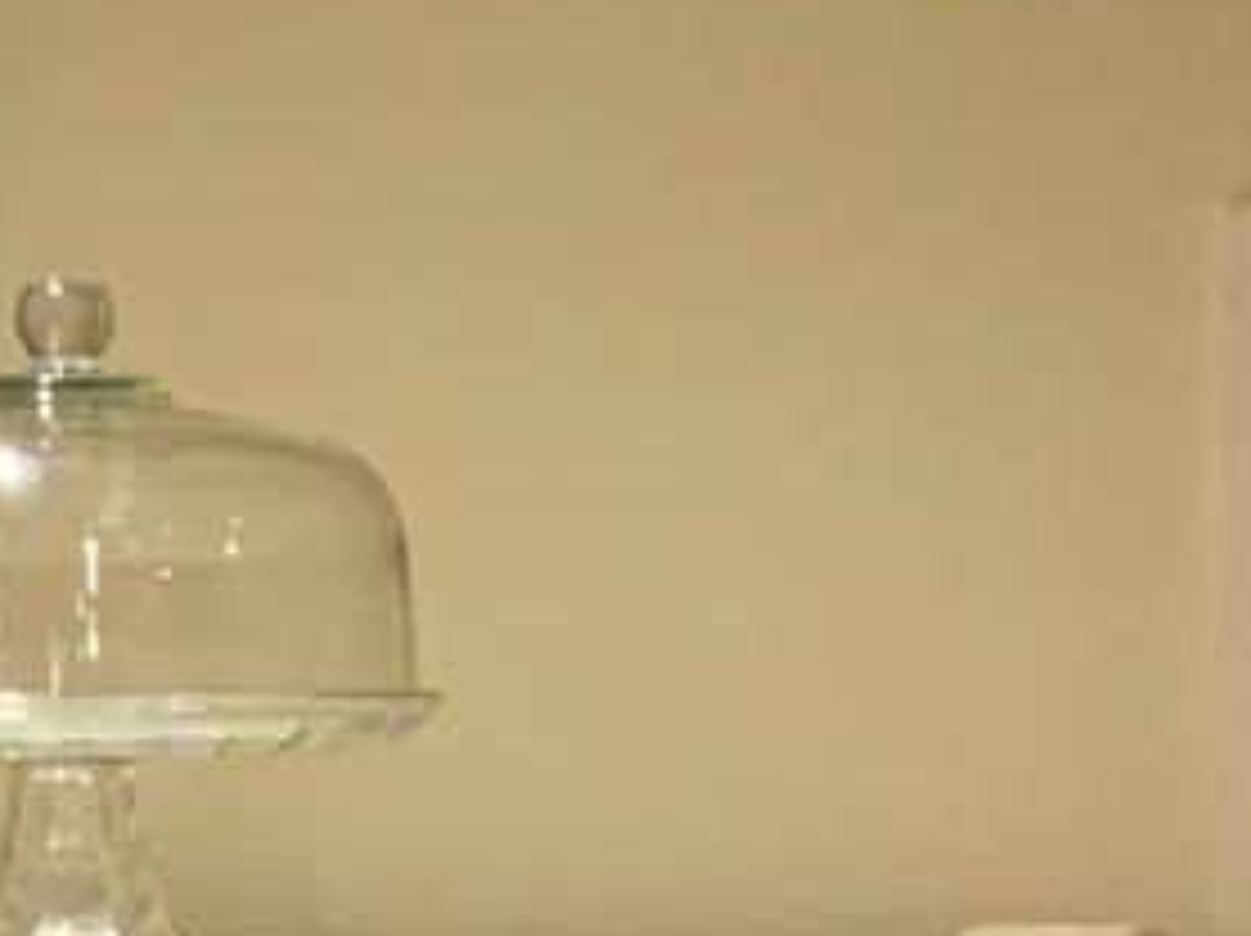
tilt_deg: -5.2
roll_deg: +0.3
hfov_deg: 9.2
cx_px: 387
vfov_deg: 6.8
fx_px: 7727
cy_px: 1382
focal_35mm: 214
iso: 80
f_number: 1.8
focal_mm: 3
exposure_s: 1/60
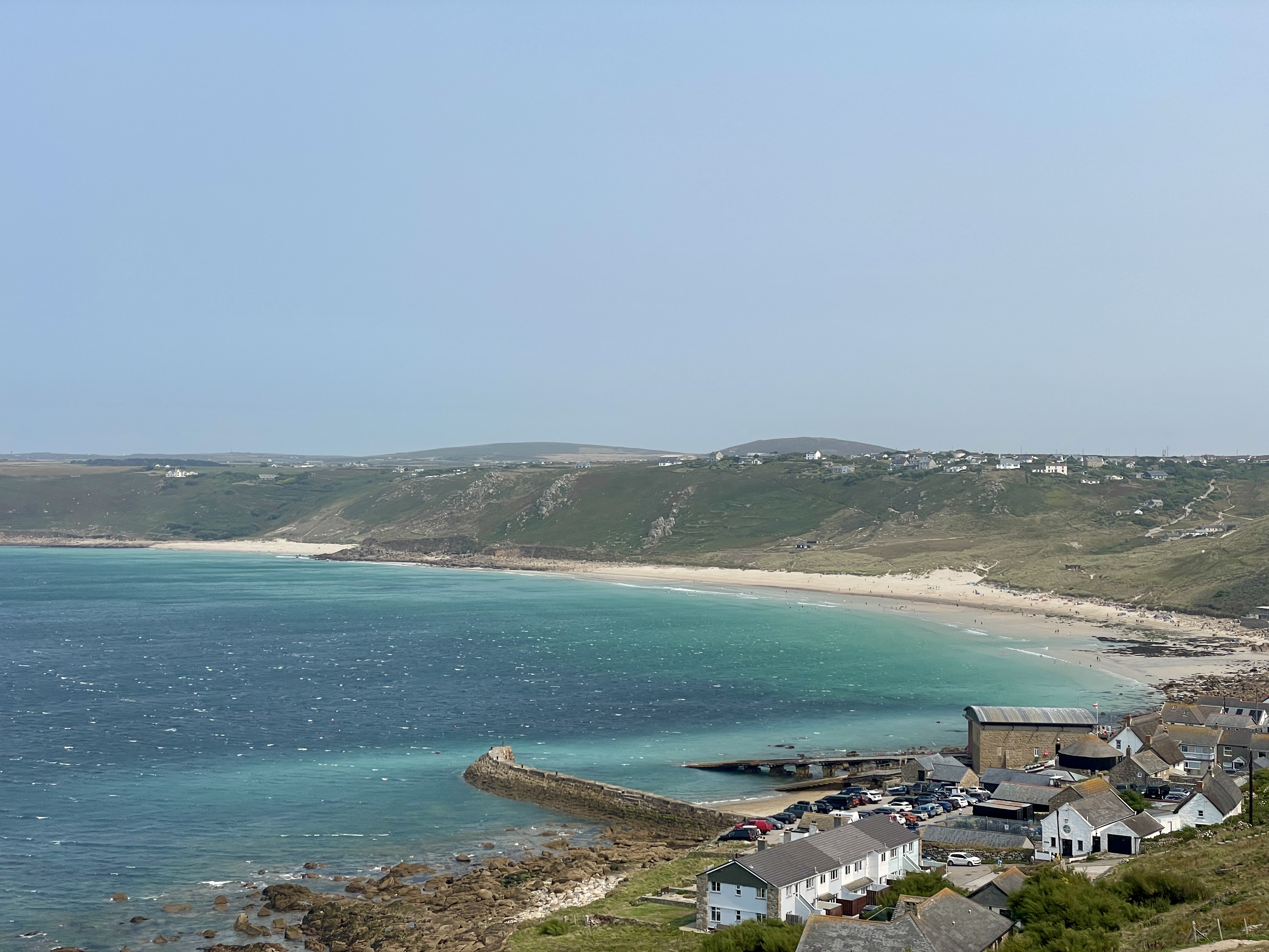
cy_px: 476
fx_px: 1906
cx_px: 634
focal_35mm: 52
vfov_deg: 28.0
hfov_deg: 36.8
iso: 25
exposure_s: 1/2283
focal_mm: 6
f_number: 2
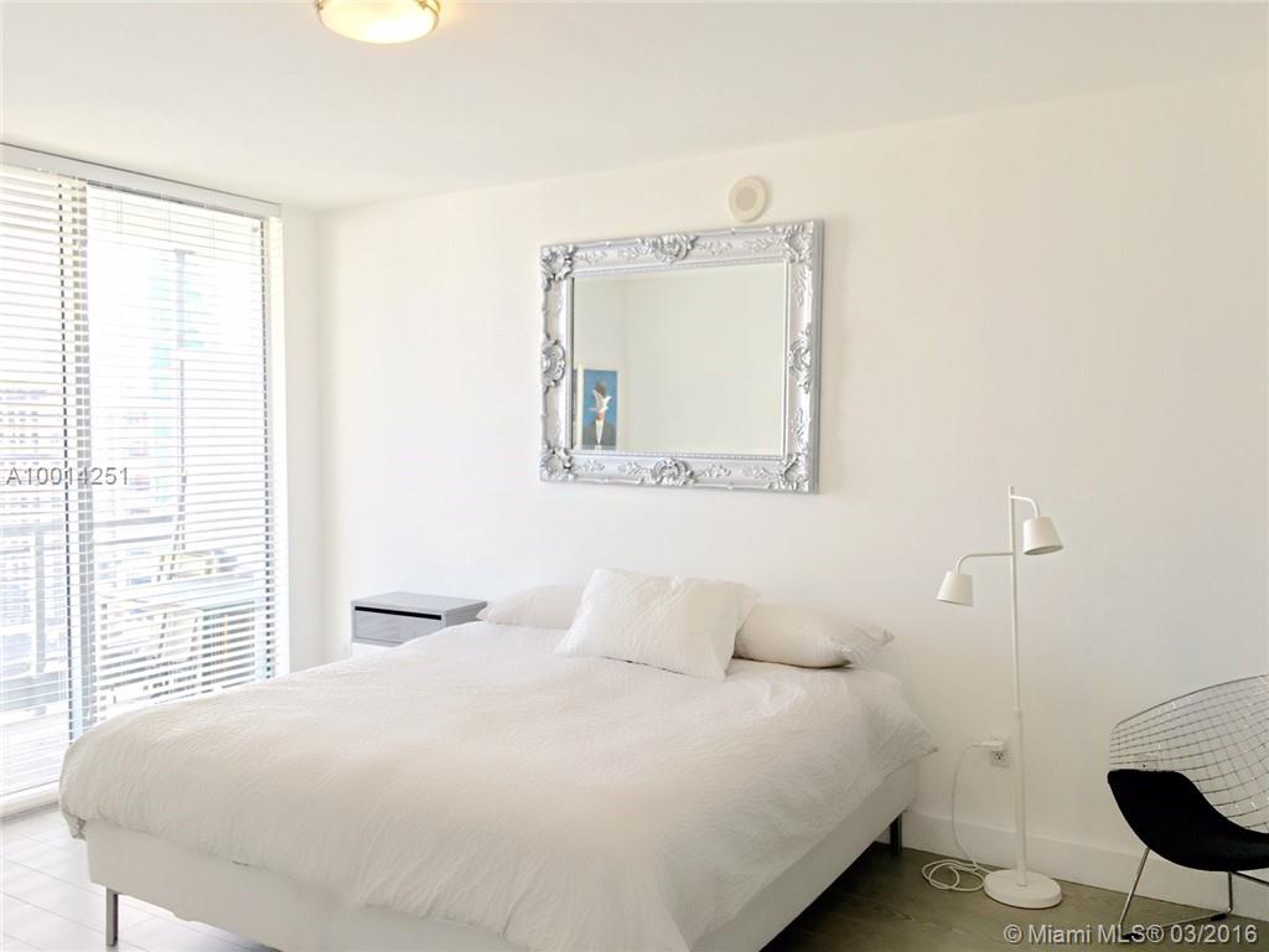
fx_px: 1063
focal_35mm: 29
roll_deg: +0.0
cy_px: 476
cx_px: 634
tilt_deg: -2.4
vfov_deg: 48.2
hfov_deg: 61.7
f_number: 2.2
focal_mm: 4.15
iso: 25
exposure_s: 1/40
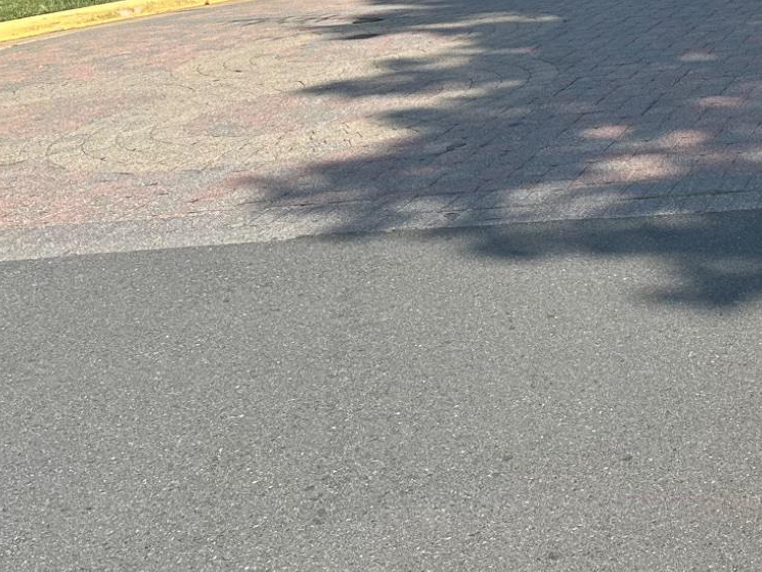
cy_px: -50
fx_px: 1453
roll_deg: +2.3
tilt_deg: -4.4
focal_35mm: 66
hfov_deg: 26.7
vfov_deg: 21.2
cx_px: 870
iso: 80
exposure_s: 1/2299
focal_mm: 6.86
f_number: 1.78
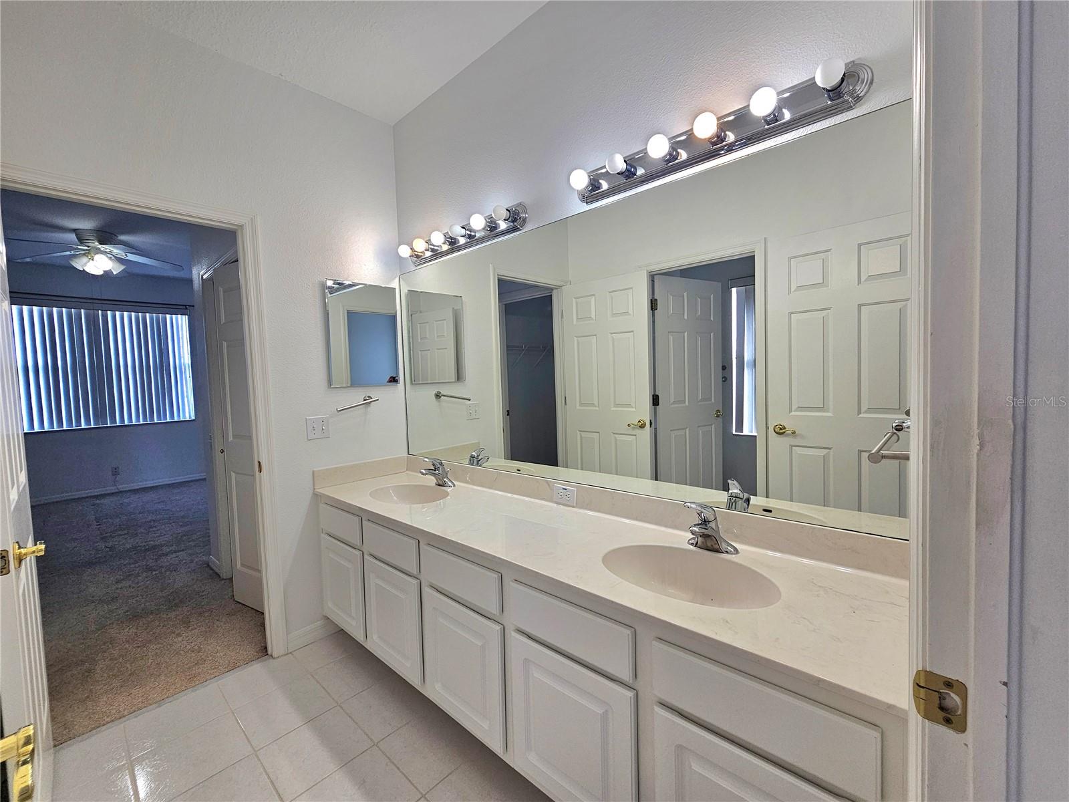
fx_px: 401
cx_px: 534
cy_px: 401
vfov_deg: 89.9
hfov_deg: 106.2
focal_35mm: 13
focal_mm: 2.2
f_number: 2.2
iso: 64
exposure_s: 1/120
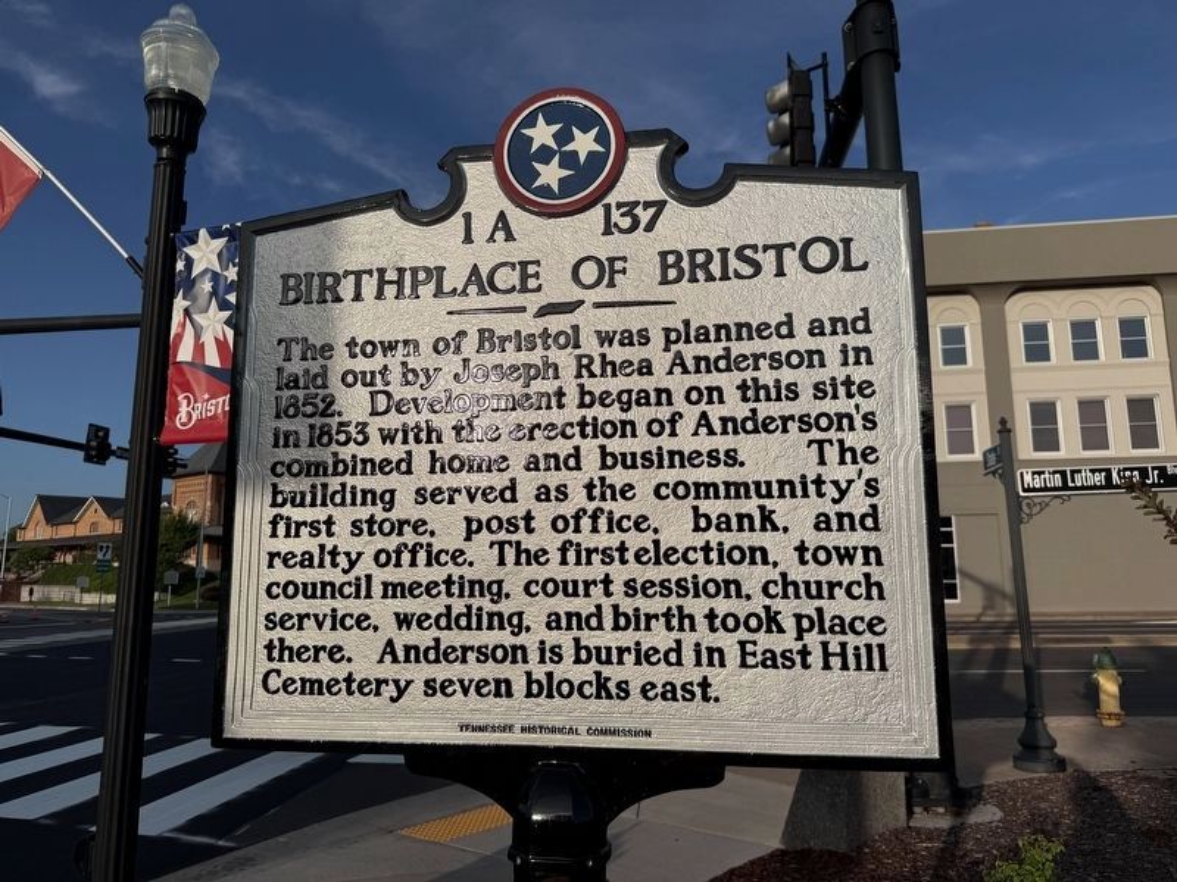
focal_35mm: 24
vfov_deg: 56.8
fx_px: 816
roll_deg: +0.8
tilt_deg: +10.6
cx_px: 588
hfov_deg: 71.6
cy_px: 441
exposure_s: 1/8130
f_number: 1.78
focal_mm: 6.76
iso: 80
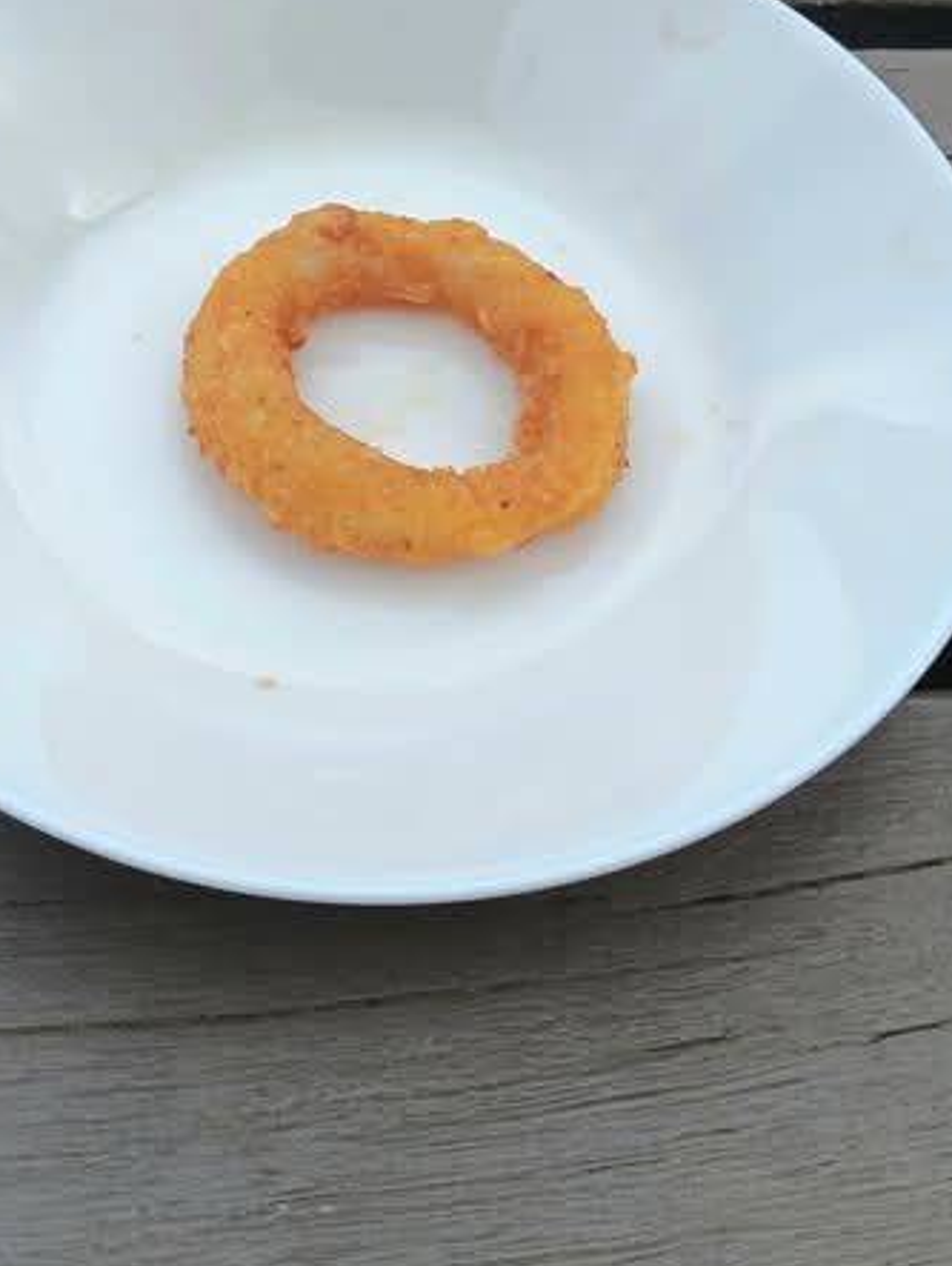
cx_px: 392
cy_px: 347
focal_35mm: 43
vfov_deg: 42.7
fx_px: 1574
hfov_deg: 33.6
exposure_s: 1/333
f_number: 1.8
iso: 20
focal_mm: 3.98
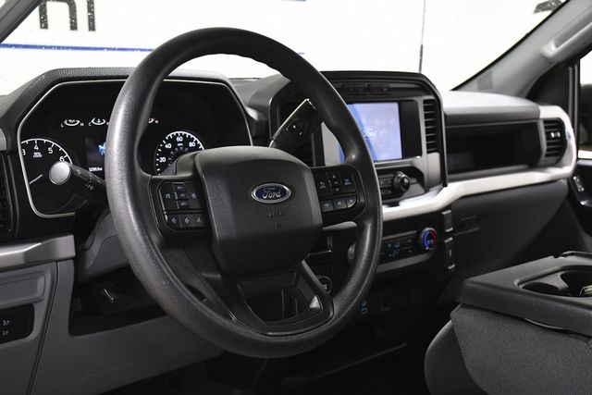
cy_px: 198
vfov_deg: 29.9
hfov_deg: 43.6
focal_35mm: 45
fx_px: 740
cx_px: 296
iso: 2500
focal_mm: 30
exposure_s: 1/125
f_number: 4.5
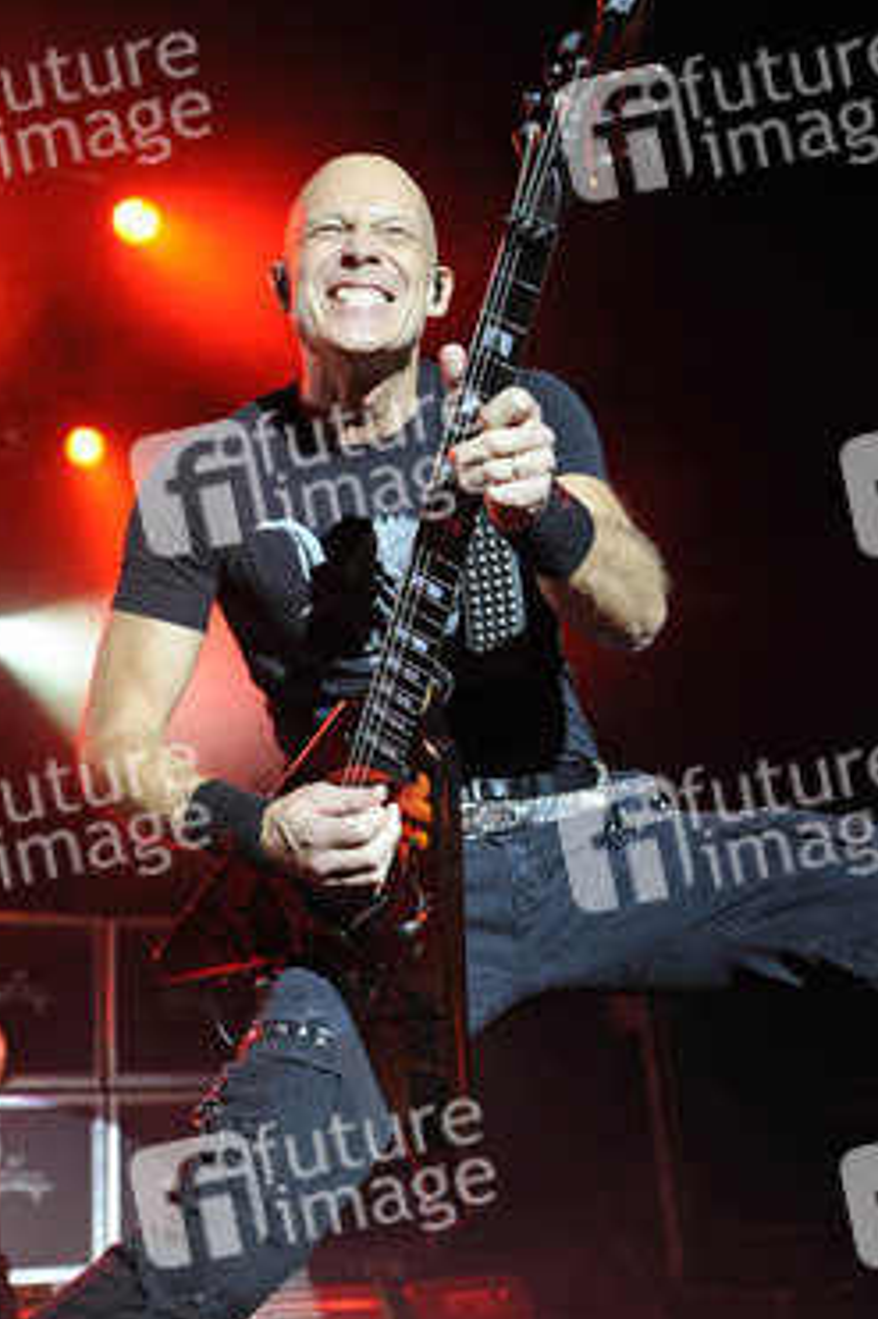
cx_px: 418
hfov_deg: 32.6
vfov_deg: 47.4
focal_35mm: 41
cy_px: 651
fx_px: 1501
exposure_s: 1/200
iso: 800
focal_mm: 38
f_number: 5
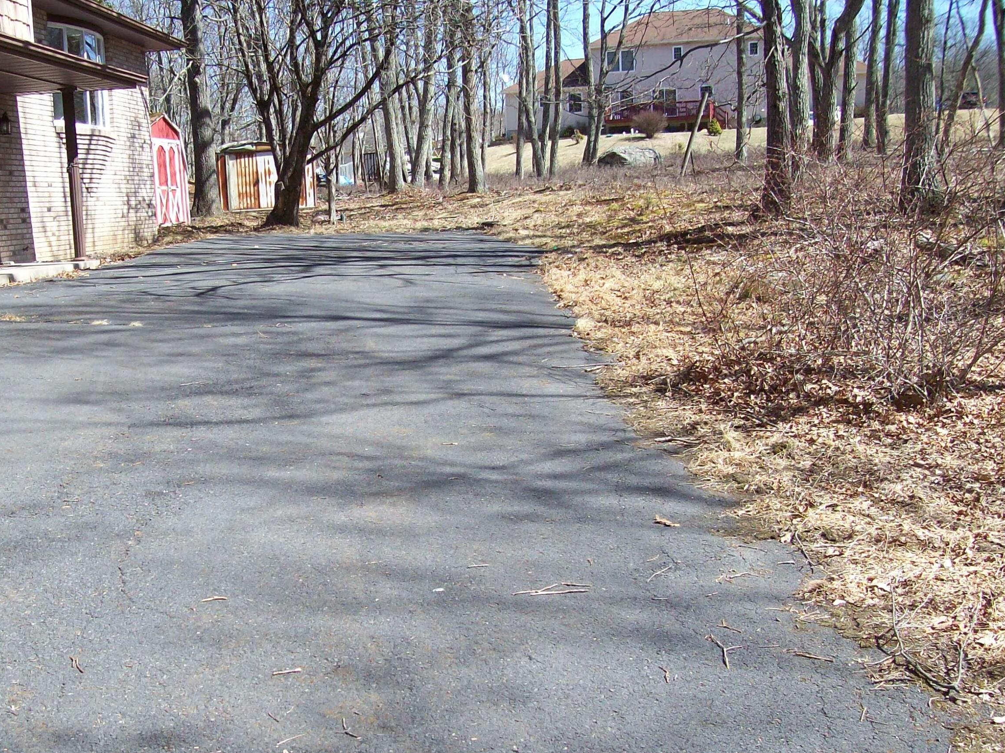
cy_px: 478
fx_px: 1364
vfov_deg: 30.7
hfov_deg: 40.1
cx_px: 360
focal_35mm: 47
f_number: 2.7
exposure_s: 1/509
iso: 80
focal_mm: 6
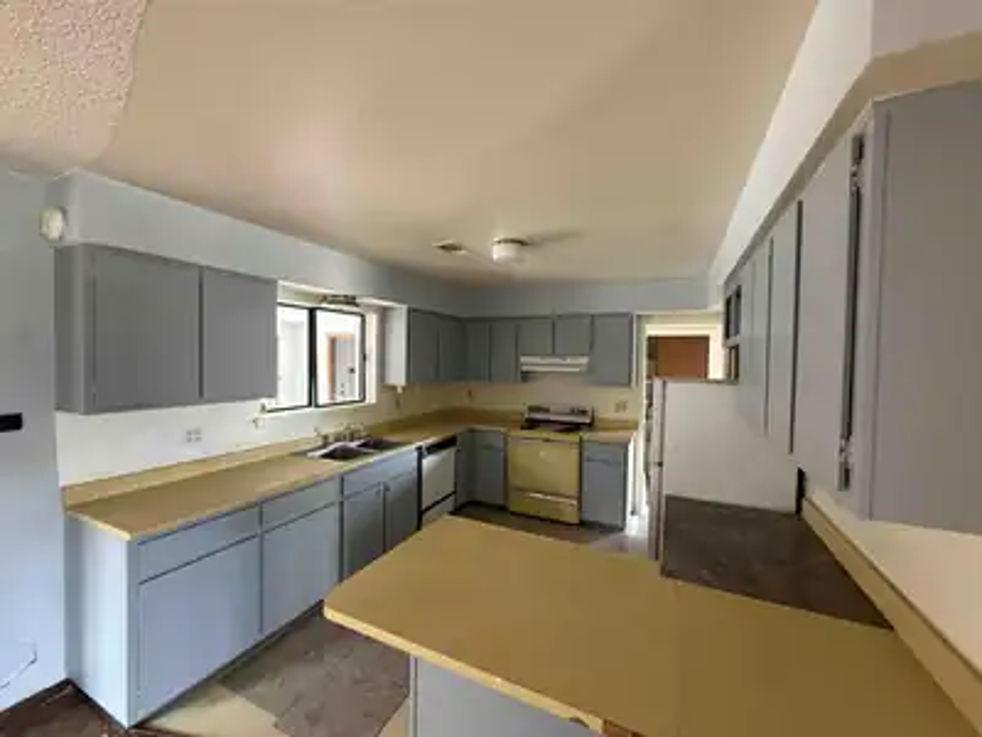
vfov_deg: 85.7
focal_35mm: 14
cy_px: 368
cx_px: 491
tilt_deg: -1.3
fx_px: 397
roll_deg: -0.4
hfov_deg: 102.1
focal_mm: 2.22
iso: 500
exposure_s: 1/60
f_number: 2.2
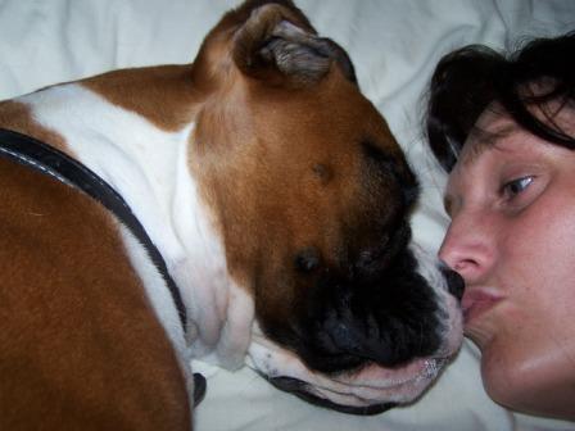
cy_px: 216
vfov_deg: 30.3
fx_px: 797
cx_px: 288
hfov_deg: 39.7
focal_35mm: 48
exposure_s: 1/60
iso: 80
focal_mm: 8
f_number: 3
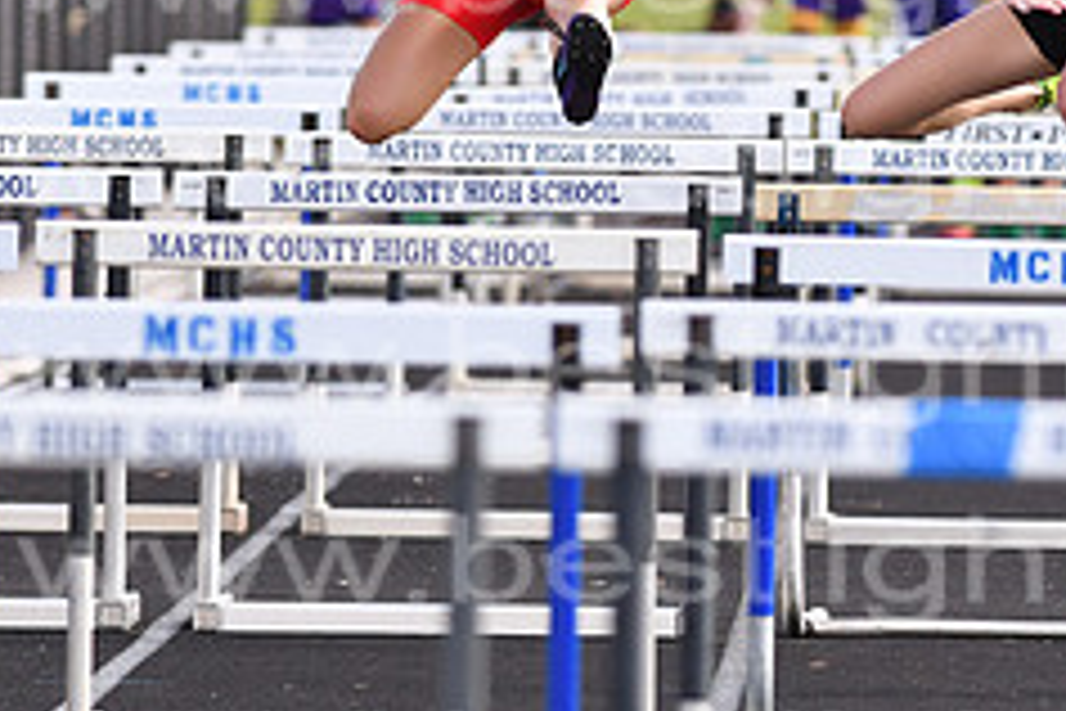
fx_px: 32629
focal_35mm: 1102
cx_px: 1035
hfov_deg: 1.9
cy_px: 79
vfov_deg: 1.2
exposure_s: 1/1000
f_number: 5.6
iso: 400
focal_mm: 300
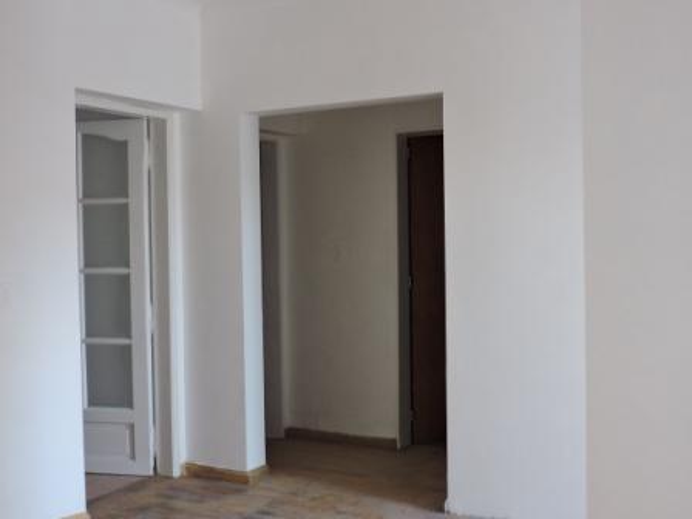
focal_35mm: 43
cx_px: 346
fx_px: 860
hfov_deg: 43.9
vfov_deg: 33.6
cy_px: 260
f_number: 3.4
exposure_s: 1/50
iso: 400
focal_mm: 7.7
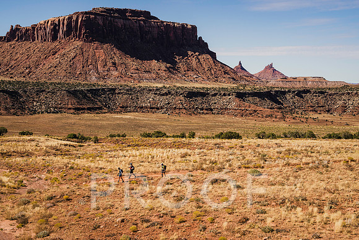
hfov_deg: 33.0
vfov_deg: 22.4
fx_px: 605
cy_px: 120
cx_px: 181
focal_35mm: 61
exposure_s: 1/640
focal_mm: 60
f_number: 7.1
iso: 160
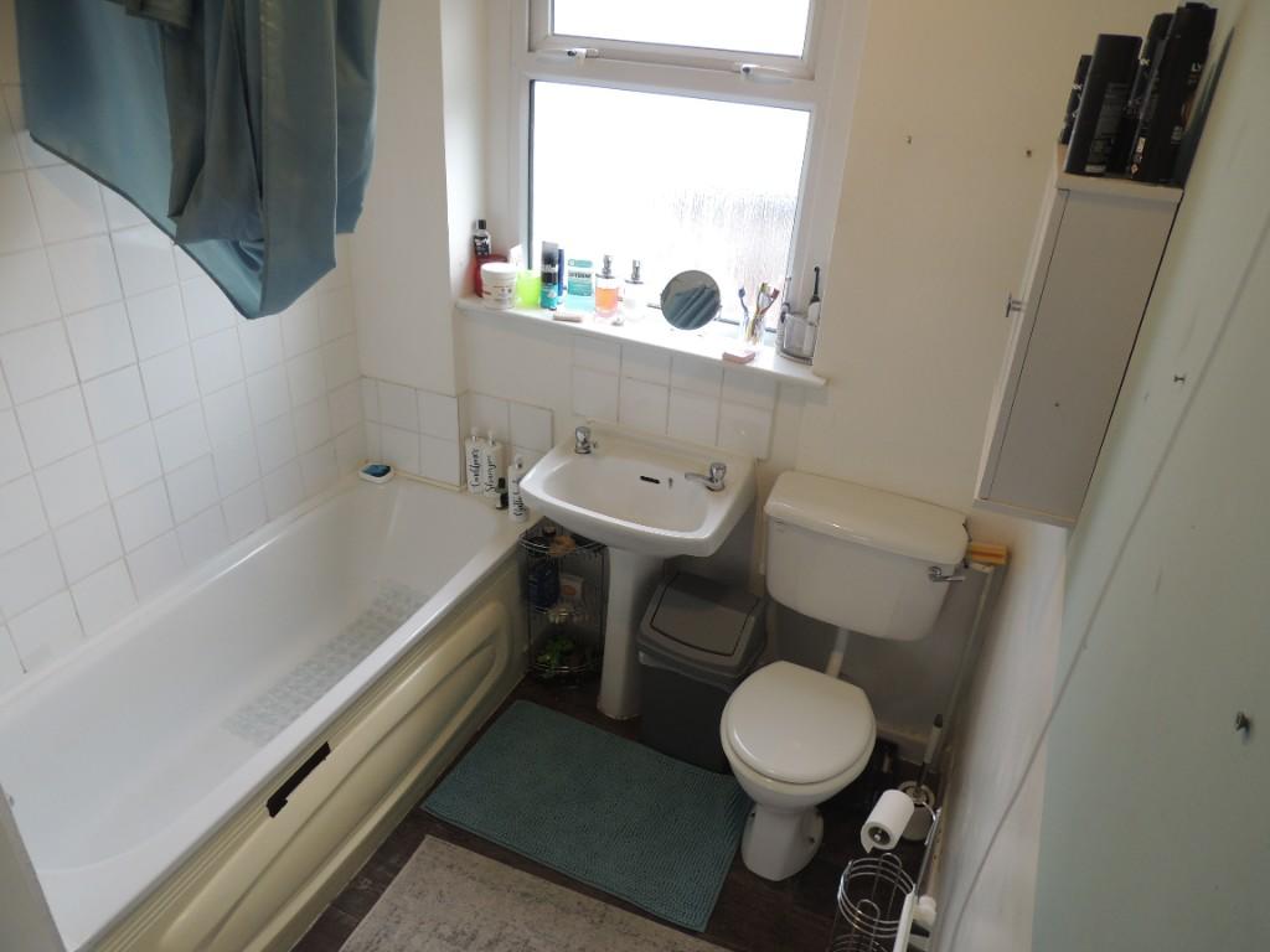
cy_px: 476
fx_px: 881
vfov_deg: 56.8
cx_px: 635
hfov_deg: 71.6
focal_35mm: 24
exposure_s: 1/30
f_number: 3
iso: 125
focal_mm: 4.3
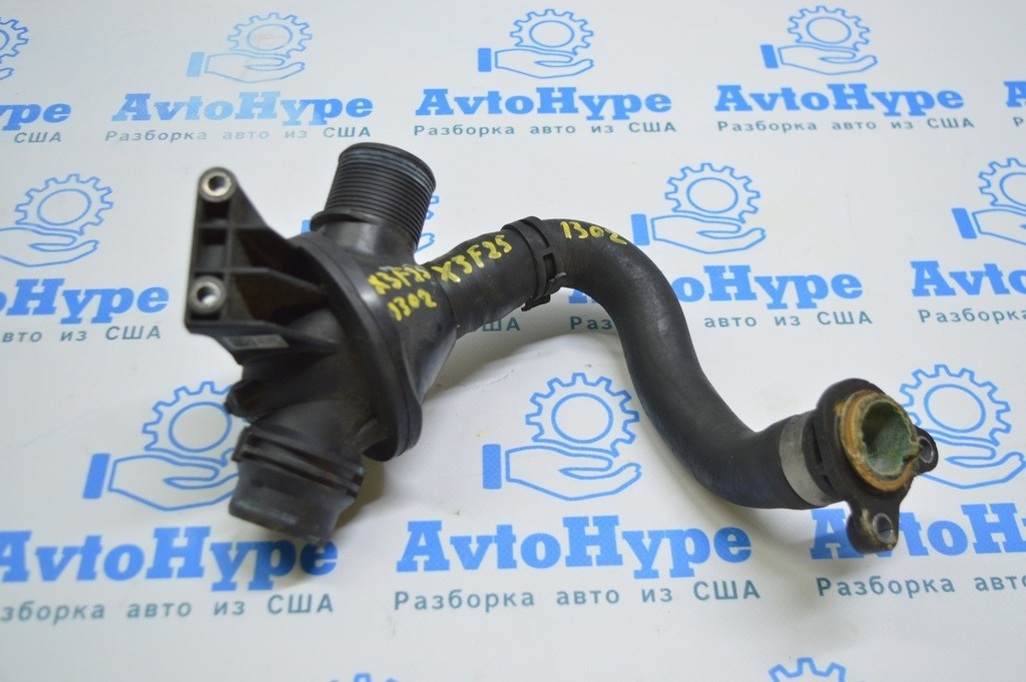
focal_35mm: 39
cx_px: 513
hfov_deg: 49.6
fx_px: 1111
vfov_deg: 34.2
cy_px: 341
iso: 400
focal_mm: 26
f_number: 4
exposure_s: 1/50
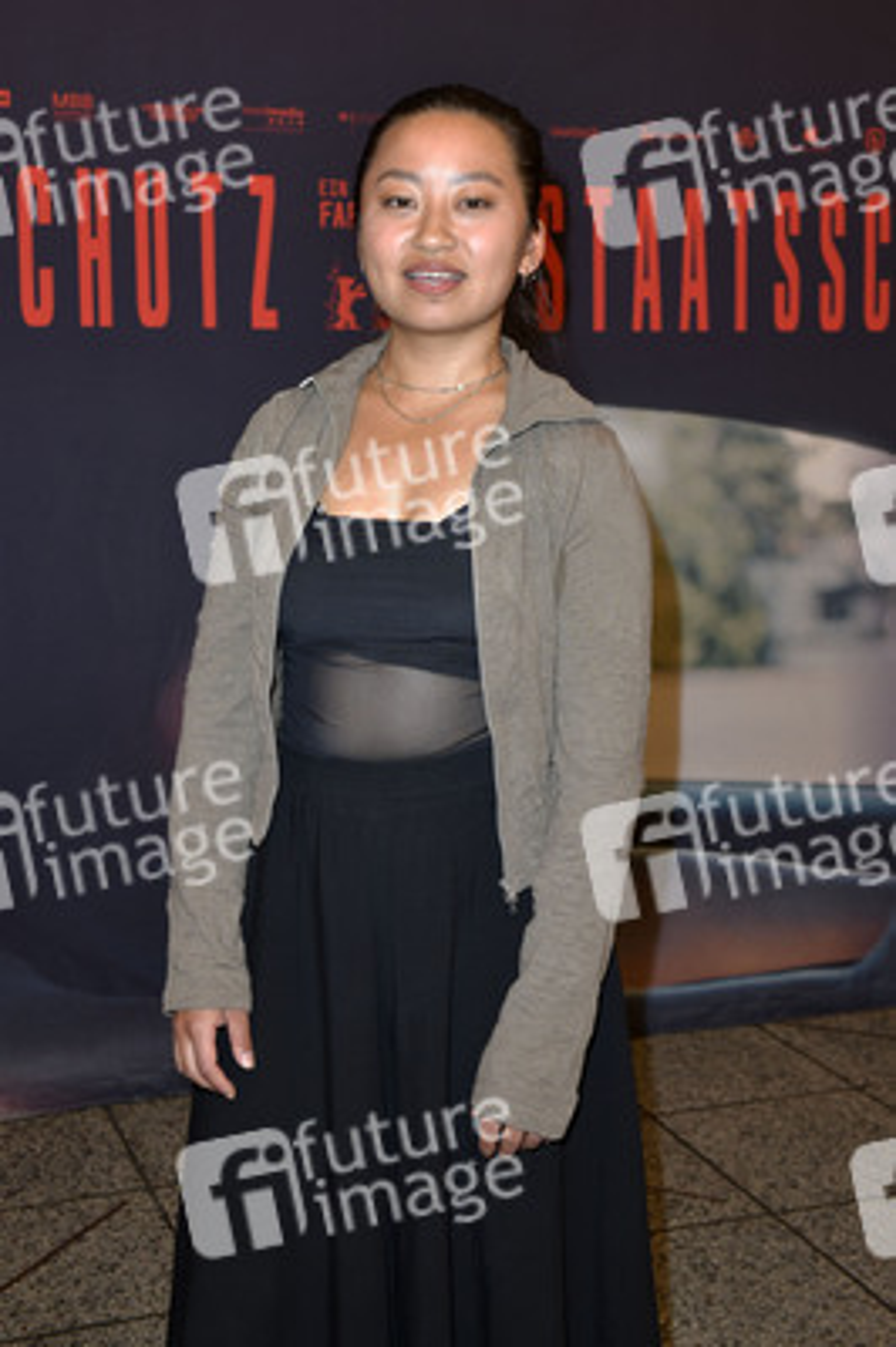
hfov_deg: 30.5
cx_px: 448
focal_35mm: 44
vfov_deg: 44.5
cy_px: 674
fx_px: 1645
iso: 500
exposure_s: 1/200
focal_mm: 44
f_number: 5.6
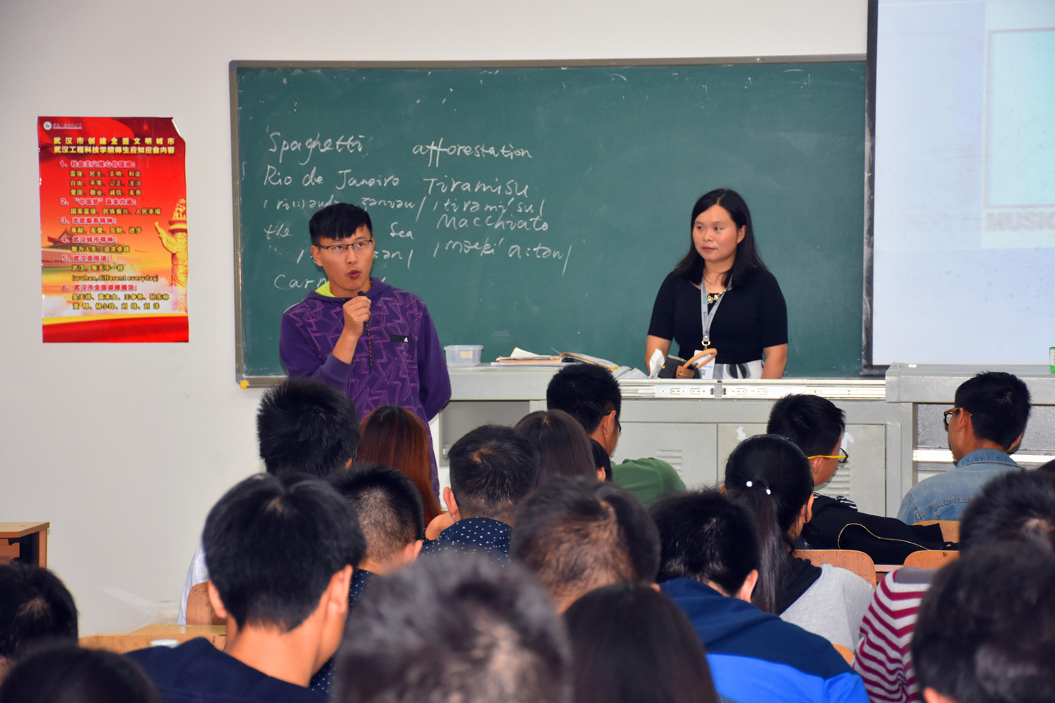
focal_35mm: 105
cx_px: 528
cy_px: 352
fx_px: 3077
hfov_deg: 19.5
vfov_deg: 13.0
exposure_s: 1/60
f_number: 5
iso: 900
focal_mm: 70
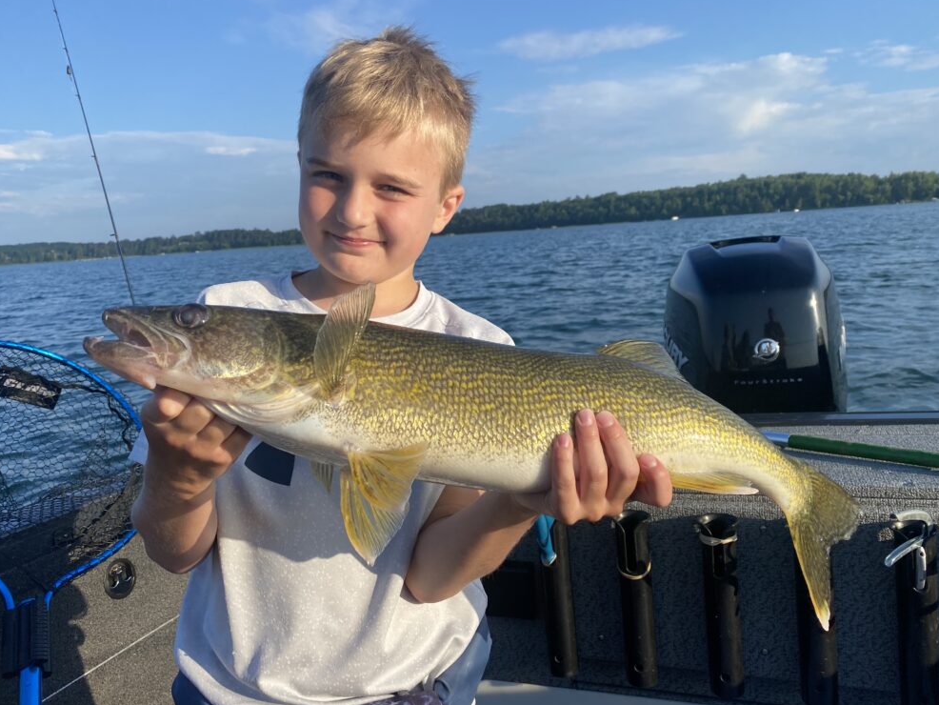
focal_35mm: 27
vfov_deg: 51.4
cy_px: 359
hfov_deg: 65.3
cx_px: 470
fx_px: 733
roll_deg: +3.4
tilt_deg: -9.1
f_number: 1.8
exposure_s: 1/2183
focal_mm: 4.25
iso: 32
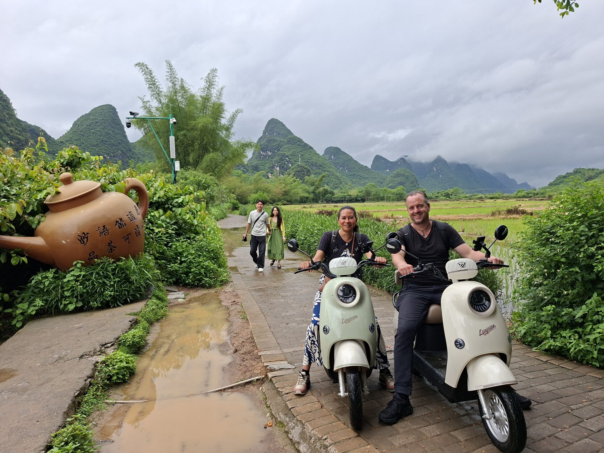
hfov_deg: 73.9
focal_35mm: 23
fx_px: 401
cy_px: 226
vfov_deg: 58.9
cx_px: 302
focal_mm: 5.54
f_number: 1.8
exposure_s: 1/318
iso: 50
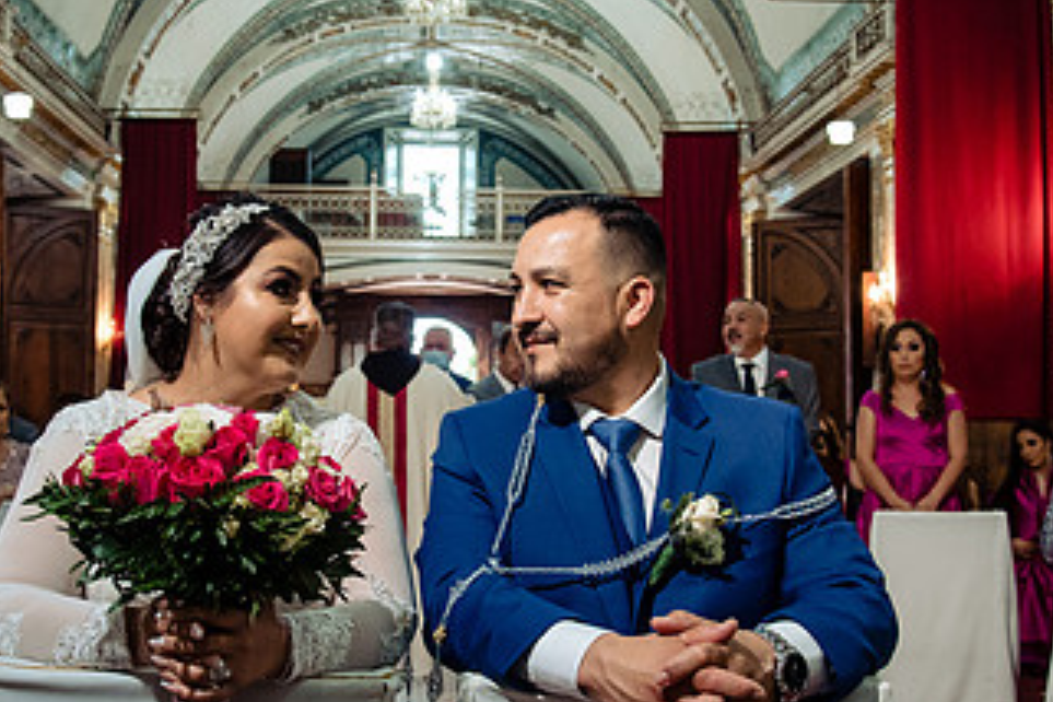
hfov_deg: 42.7
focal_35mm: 46
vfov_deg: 29.2
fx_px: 1345
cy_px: 355
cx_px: 463
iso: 2000
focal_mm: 24
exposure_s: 1/100
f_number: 5
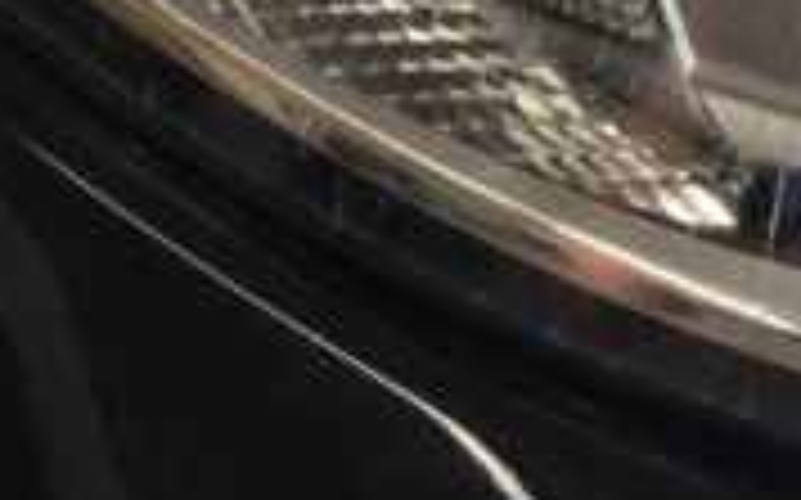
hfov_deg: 21.7
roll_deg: +1.4
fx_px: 2073
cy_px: -92
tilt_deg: -20.8
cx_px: 608
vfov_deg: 13.4
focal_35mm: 95
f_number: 2.2
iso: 32
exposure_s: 1/60
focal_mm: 4.15
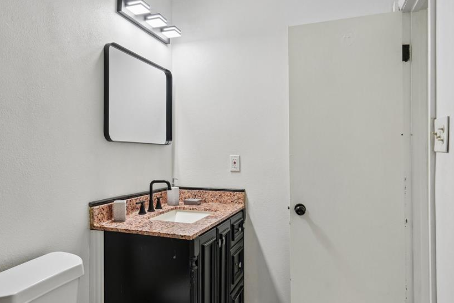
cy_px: 152
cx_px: 187
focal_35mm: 25
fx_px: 315
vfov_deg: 51.3
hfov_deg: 70.9
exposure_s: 1/15
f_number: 8
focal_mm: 20
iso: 400
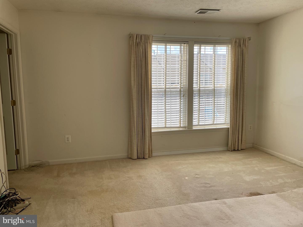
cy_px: 114
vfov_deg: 53.1
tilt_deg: -6.2
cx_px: 152
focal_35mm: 26
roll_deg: +0.2
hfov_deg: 67.3
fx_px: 228
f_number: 1.6
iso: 32
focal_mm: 4.2
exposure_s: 1/662
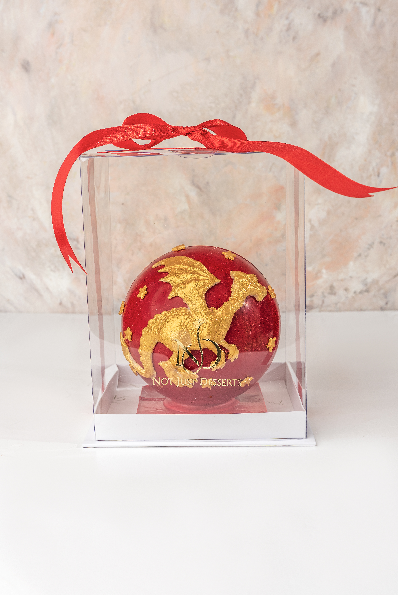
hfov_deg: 27.0
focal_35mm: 50
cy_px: 298
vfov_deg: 39.6
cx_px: 199
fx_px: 828
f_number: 11
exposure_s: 1/125
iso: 100
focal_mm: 50
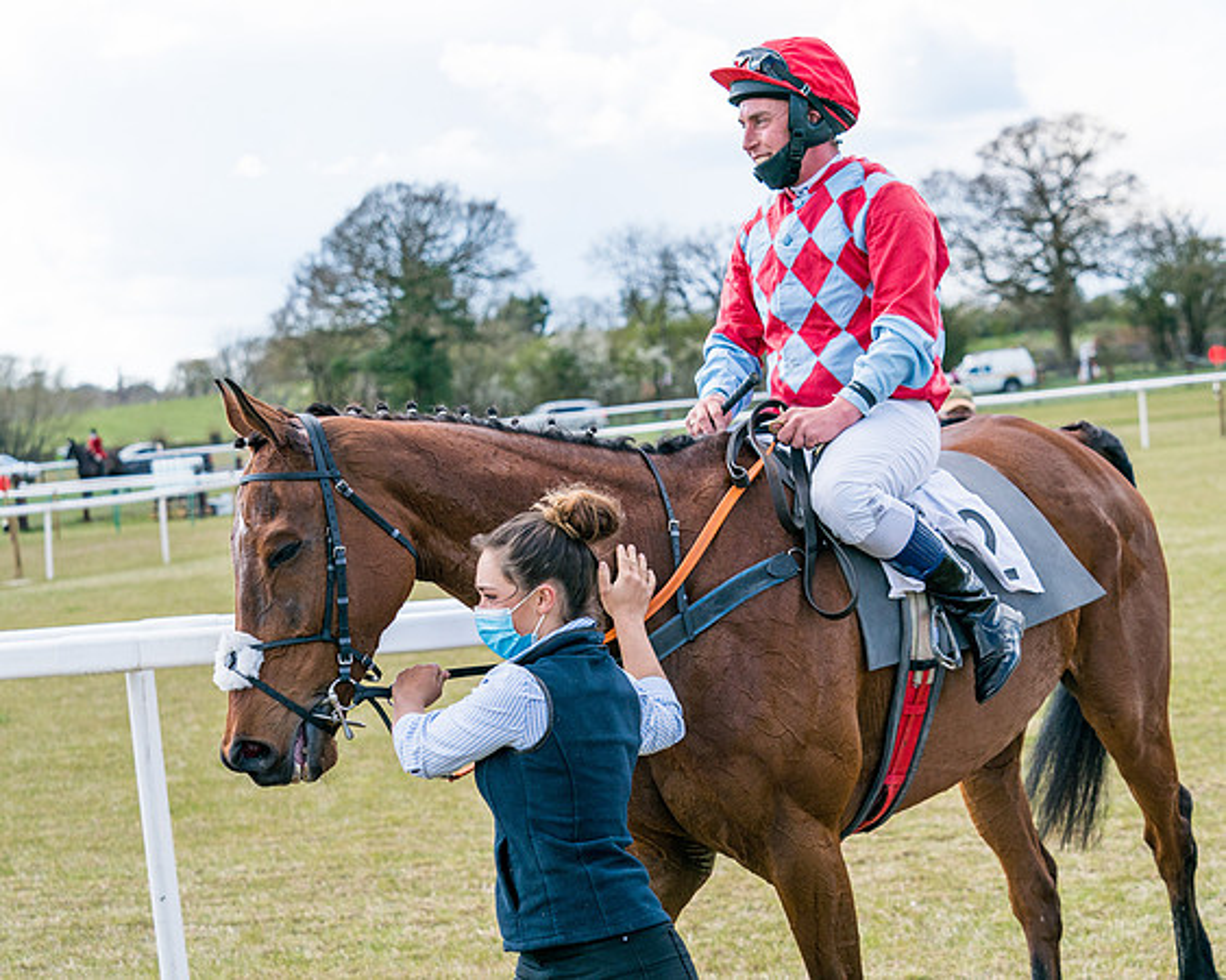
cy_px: 461
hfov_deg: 22.9
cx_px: 643
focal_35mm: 84
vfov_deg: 18.4
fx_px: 3030
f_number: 5
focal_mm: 70
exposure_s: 1/1600
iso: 400
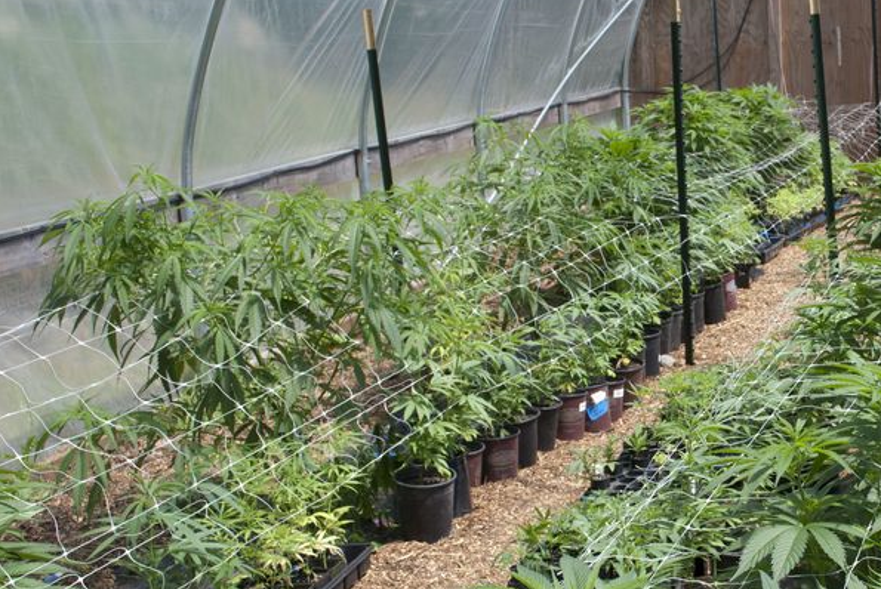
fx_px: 1519
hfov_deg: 31.2
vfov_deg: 21.9
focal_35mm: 62
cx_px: 754
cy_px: 398
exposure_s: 1/200
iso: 200
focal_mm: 24
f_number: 10
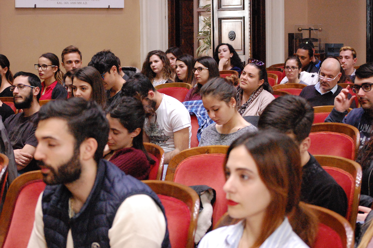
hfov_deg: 24.6
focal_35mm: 82
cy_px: 124
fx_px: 854
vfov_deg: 16.5
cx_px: 186
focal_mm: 55
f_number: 5
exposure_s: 1/100
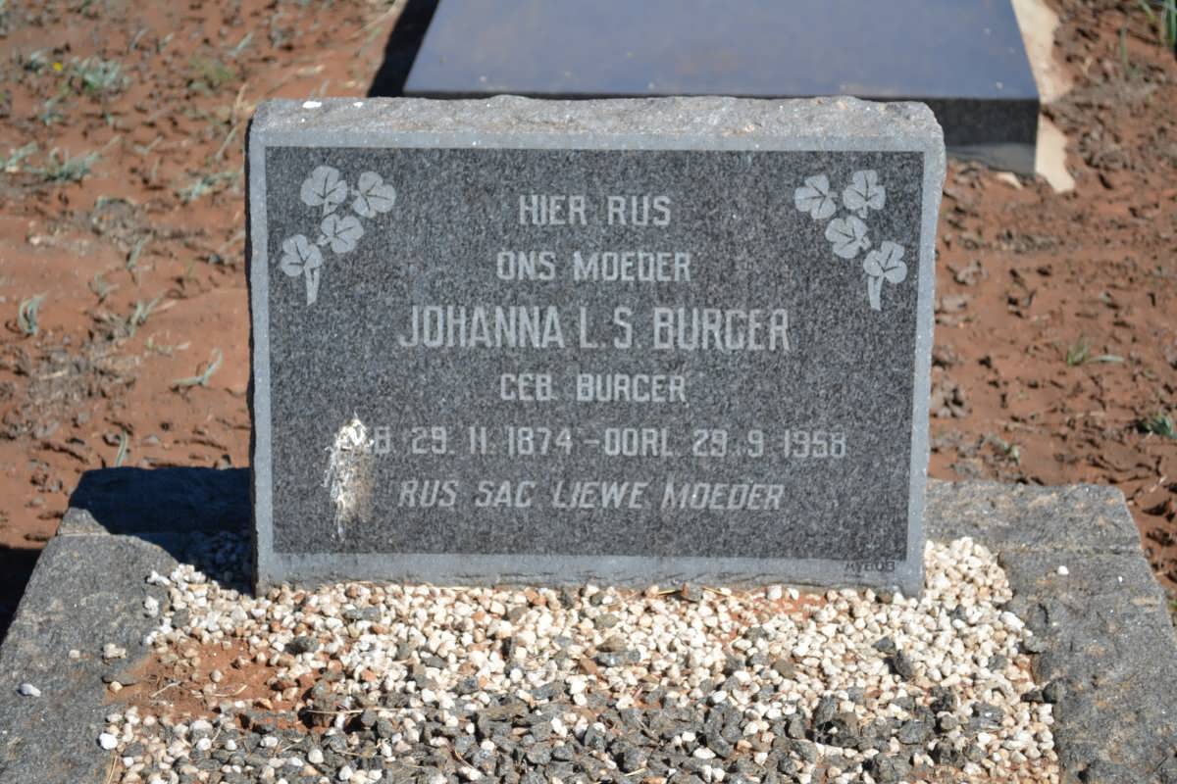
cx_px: 588
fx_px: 2697
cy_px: 392
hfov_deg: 24.6
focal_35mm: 82
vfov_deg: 16.6
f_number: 5.6
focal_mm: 55
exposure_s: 1/125
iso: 125
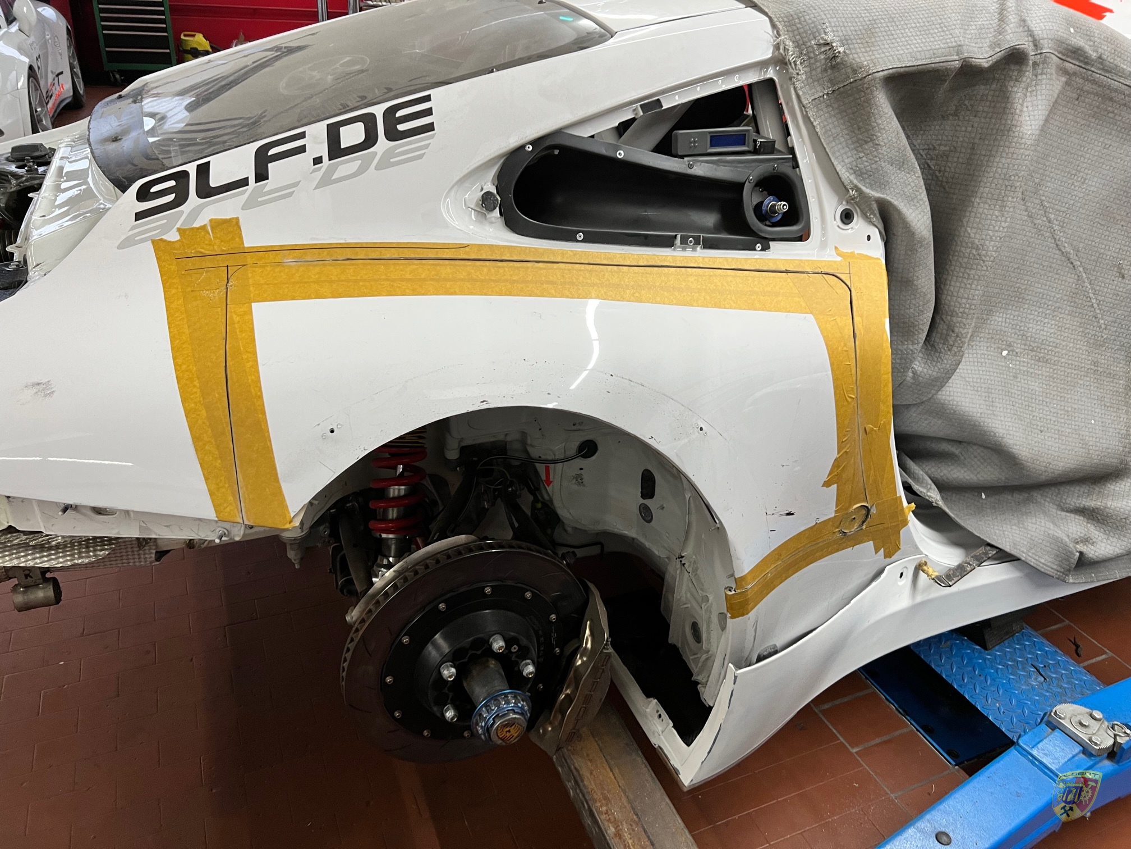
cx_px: 566
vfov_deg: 53.1
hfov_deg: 67.3
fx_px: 849
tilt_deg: -28.7
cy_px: 424
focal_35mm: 26
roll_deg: -4.9
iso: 125
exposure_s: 1/50
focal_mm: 5.7
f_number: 1.5
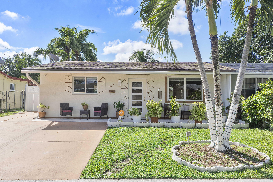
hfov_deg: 63.2
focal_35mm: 29
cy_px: 91
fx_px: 222
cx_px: 136
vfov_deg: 44.6
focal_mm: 19.5
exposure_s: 1/160
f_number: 11
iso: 100
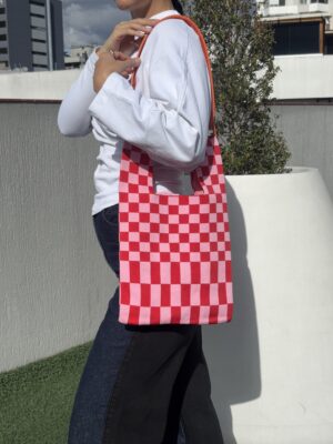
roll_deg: +0.6
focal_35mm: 52
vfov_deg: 36.8
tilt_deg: -8.3
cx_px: 166
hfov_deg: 28.0
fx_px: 667
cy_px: 222
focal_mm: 5.96
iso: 40
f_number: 1.6
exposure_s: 1/7692
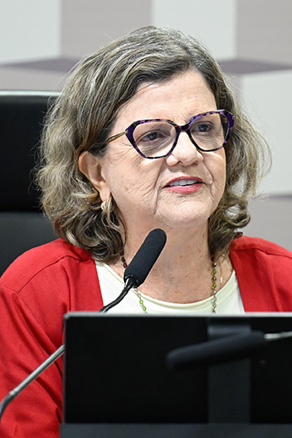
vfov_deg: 4.2
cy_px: 200
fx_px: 6034
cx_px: 196
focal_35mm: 496
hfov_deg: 2.8
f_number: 2.8
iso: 2000
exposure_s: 1/160
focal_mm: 200
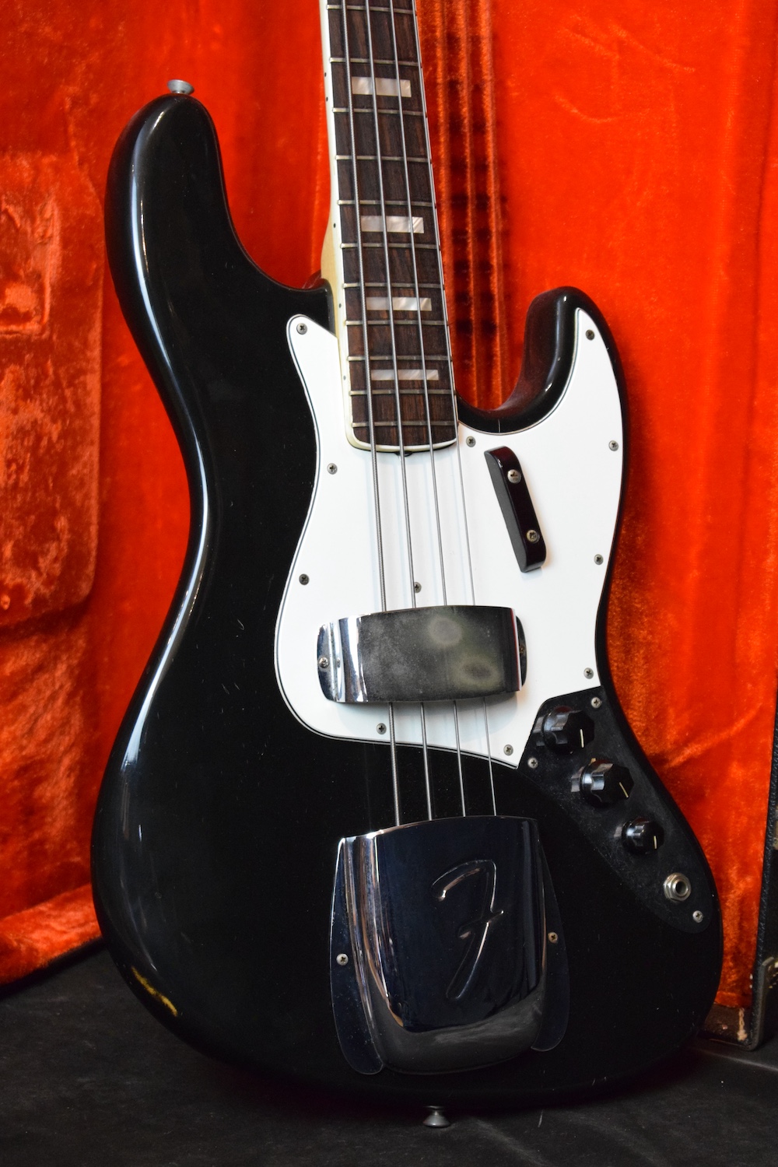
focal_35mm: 78
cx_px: 389
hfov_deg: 17.5
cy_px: 584
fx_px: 2528
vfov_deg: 26.0
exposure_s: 1/60
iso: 3600
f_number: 5.6
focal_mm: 52
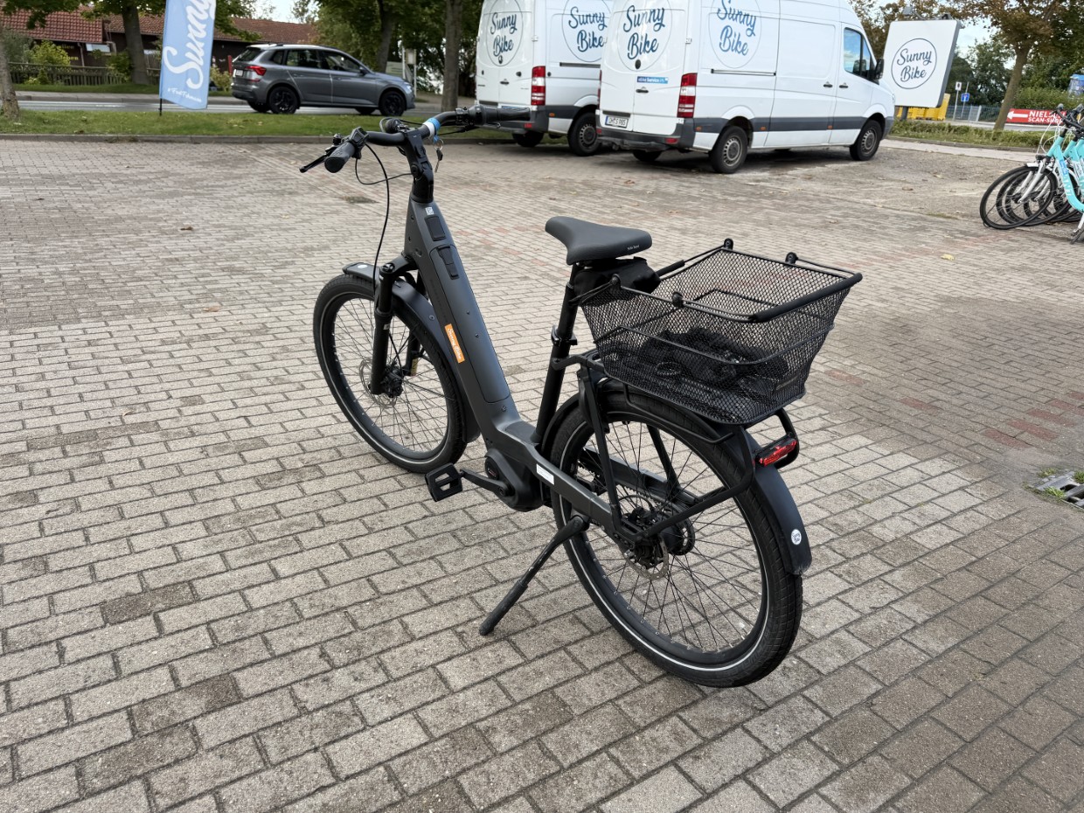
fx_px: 752
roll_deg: -2.8
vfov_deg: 56.8
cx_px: 542
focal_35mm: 24
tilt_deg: -19.9
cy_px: 406
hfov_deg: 71.6
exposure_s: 1/535
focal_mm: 6.76
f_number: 1.78
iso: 80
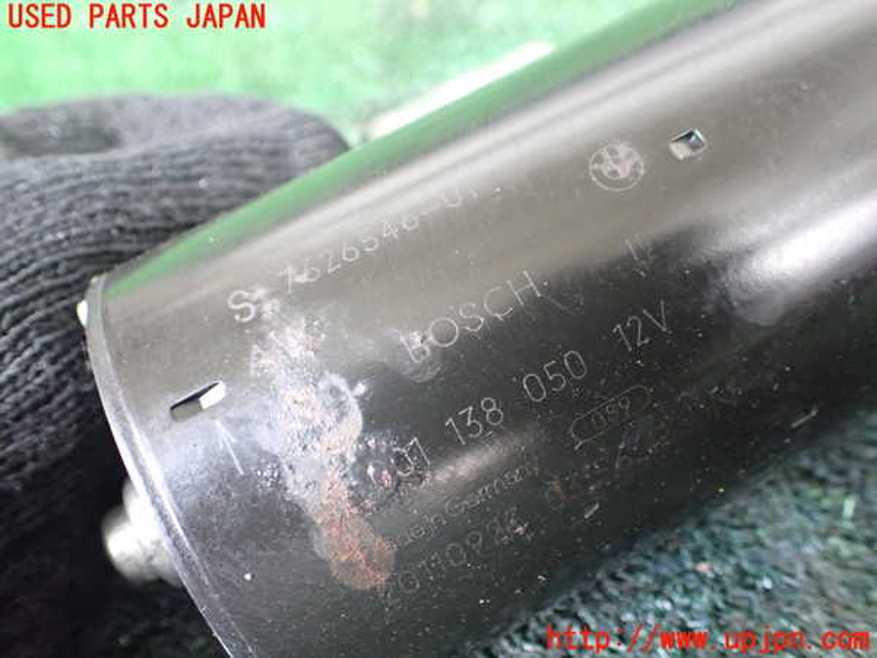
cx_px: 438
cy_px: 329
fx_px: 760
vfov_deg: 46.8
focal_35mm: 30
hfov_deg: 60.0
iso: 800
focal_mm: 5.4
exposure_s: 1/50
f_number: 2.3
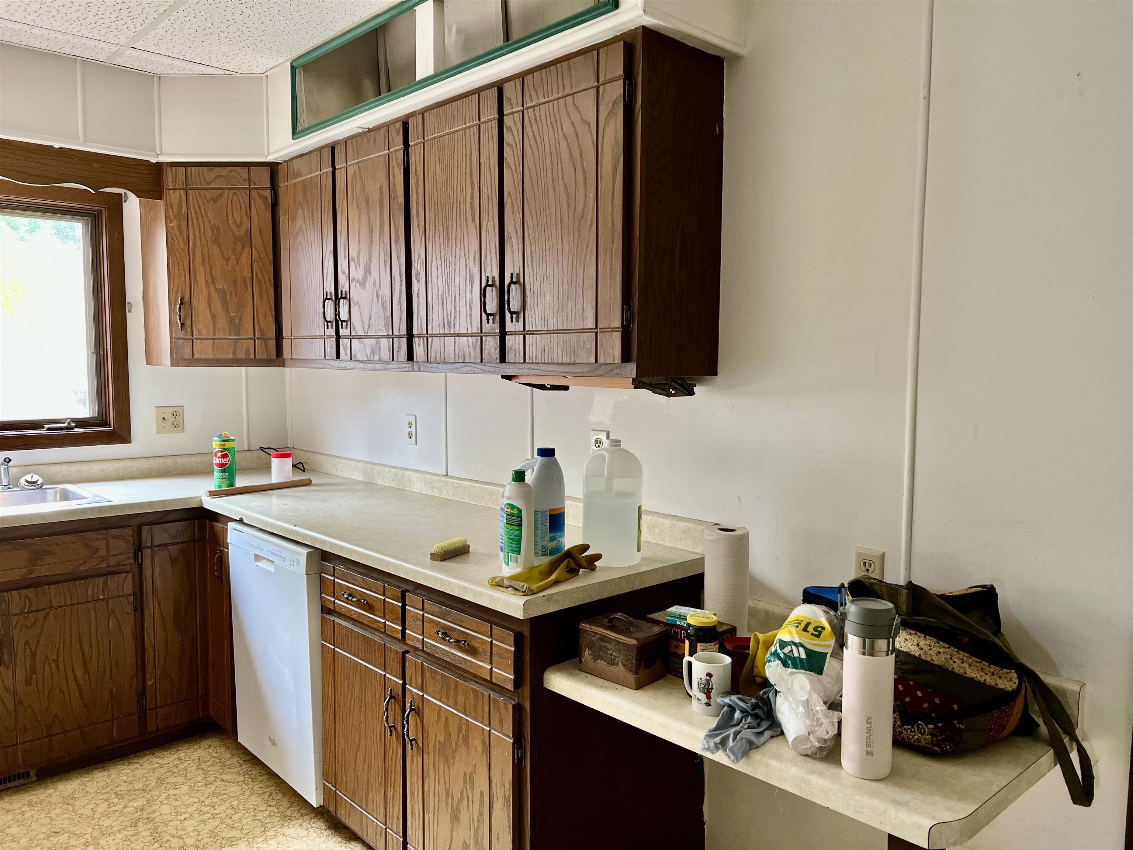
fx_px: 851
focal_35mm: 26
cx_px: 566
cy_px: 425
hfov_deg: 67.3
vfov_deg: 53.1
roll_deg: -0.5
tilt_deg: -5.9
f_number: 1.5
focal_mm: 5.7
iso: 125
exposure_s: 1/106
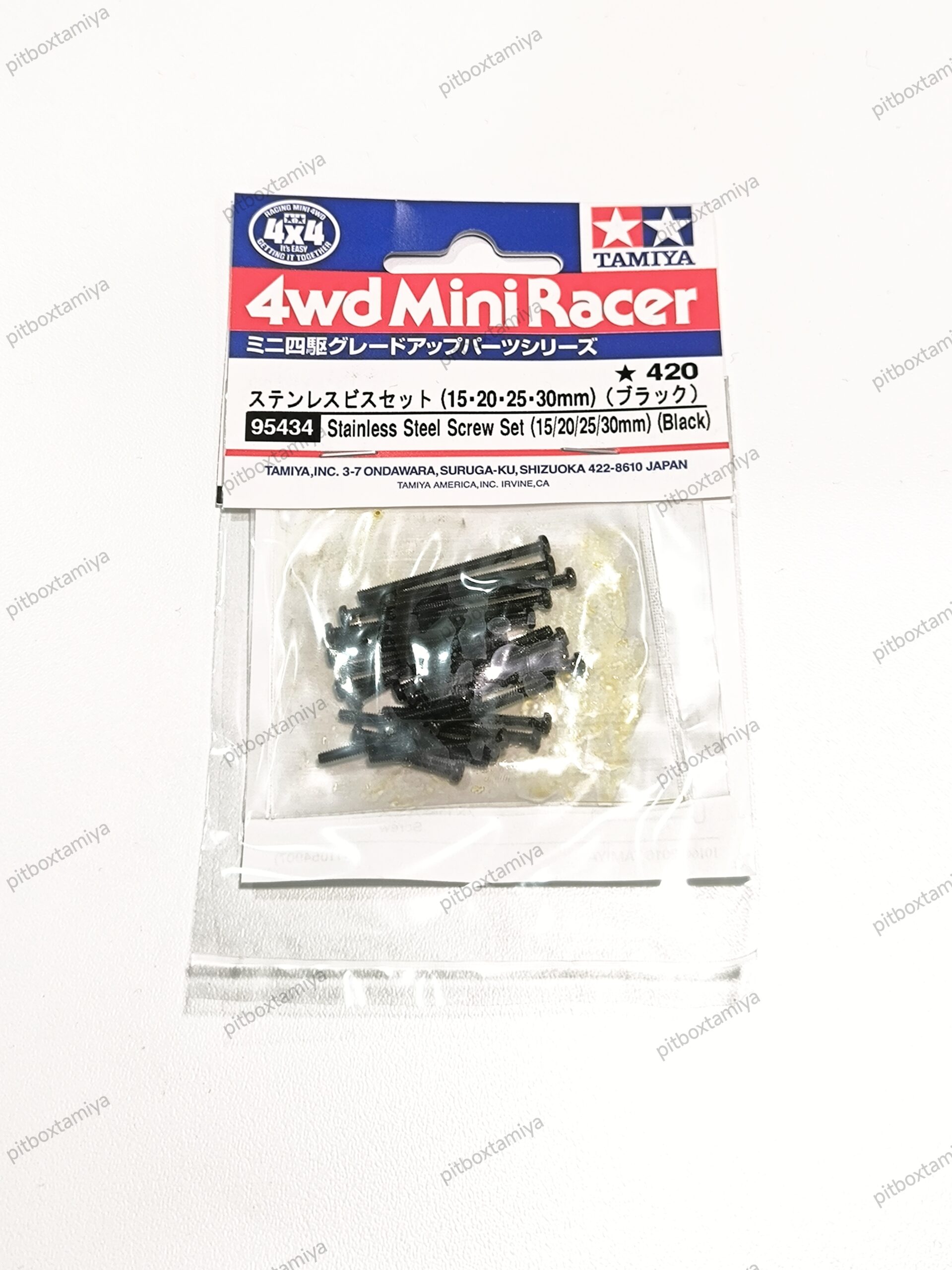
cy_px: 635
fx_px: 1834
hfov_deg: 29.1
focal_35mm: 50
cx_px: 476
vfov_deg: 38.2
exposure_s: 1/101
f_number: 1.9
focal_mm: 6.92
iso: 250
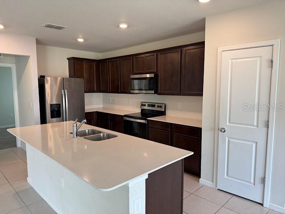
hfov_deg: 71.6
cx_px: 142
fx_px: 198
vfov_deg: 56.8
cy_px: 107
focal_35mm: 24
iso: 125
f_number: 1.78
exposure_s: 1/120
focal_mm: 6.76
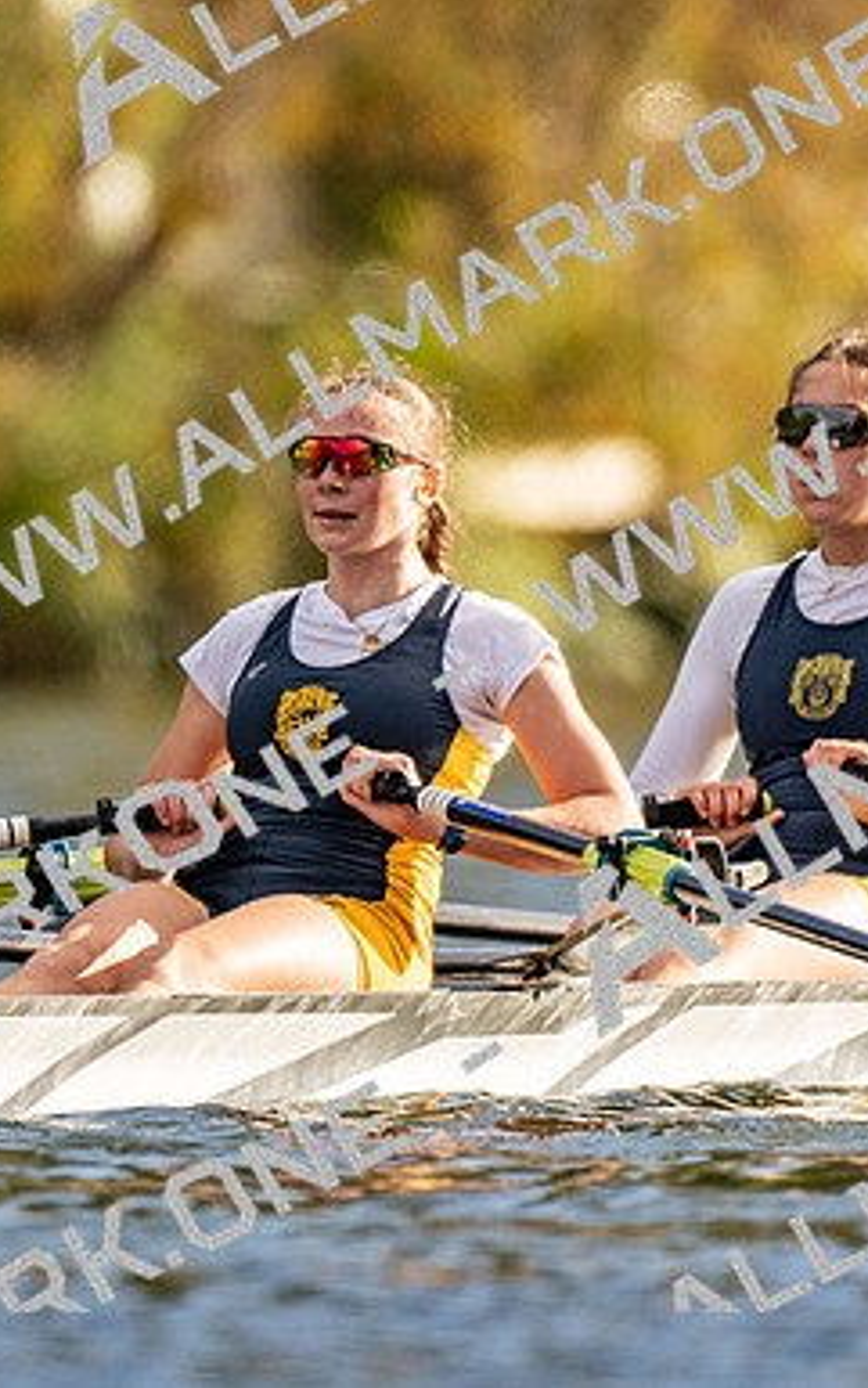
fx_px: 52287
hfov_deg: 1.0
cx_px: 270
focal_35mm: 1383
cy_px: 694
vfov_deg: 1.5
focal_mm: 600
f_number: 4
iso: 250
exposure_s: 1/2500
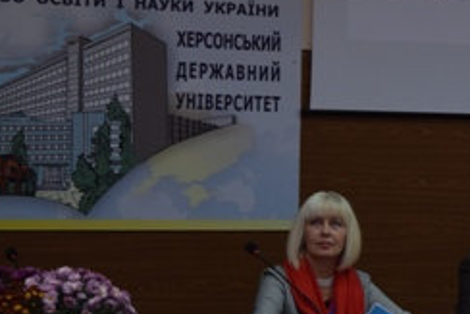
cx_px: 510
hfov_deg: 12.2
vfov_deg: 8.3
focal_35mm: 165
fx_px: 2155
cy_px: -1
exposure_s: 1/60
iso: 900
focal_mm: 42
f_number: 5
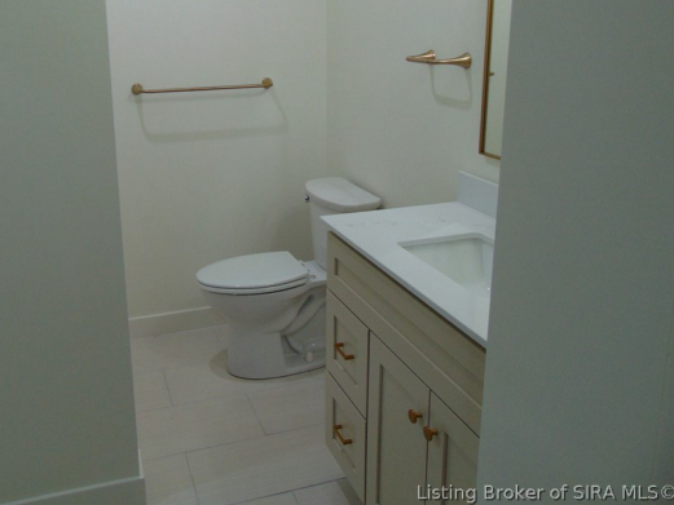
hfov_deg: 56.1
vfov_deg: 43.8
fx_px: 623
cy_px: 183
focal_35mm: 32
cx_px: 250
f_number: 3
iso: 100
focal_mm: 4.5
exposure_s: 1/30
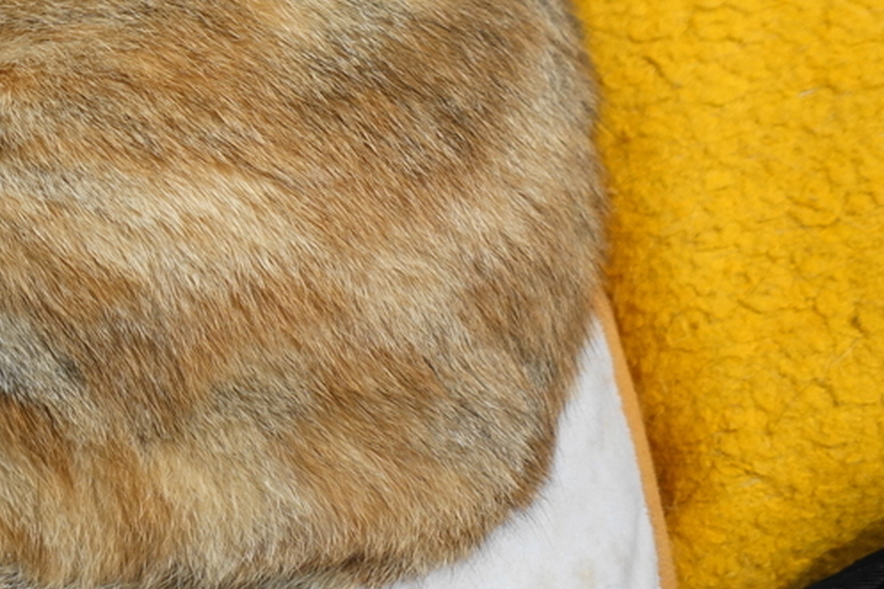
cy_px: 117
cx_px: -149
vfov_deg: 23.0
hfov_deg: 30.0
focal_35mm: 58
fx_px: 1424
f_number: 1.8
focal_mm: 8.8
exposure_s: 1/30
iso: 160
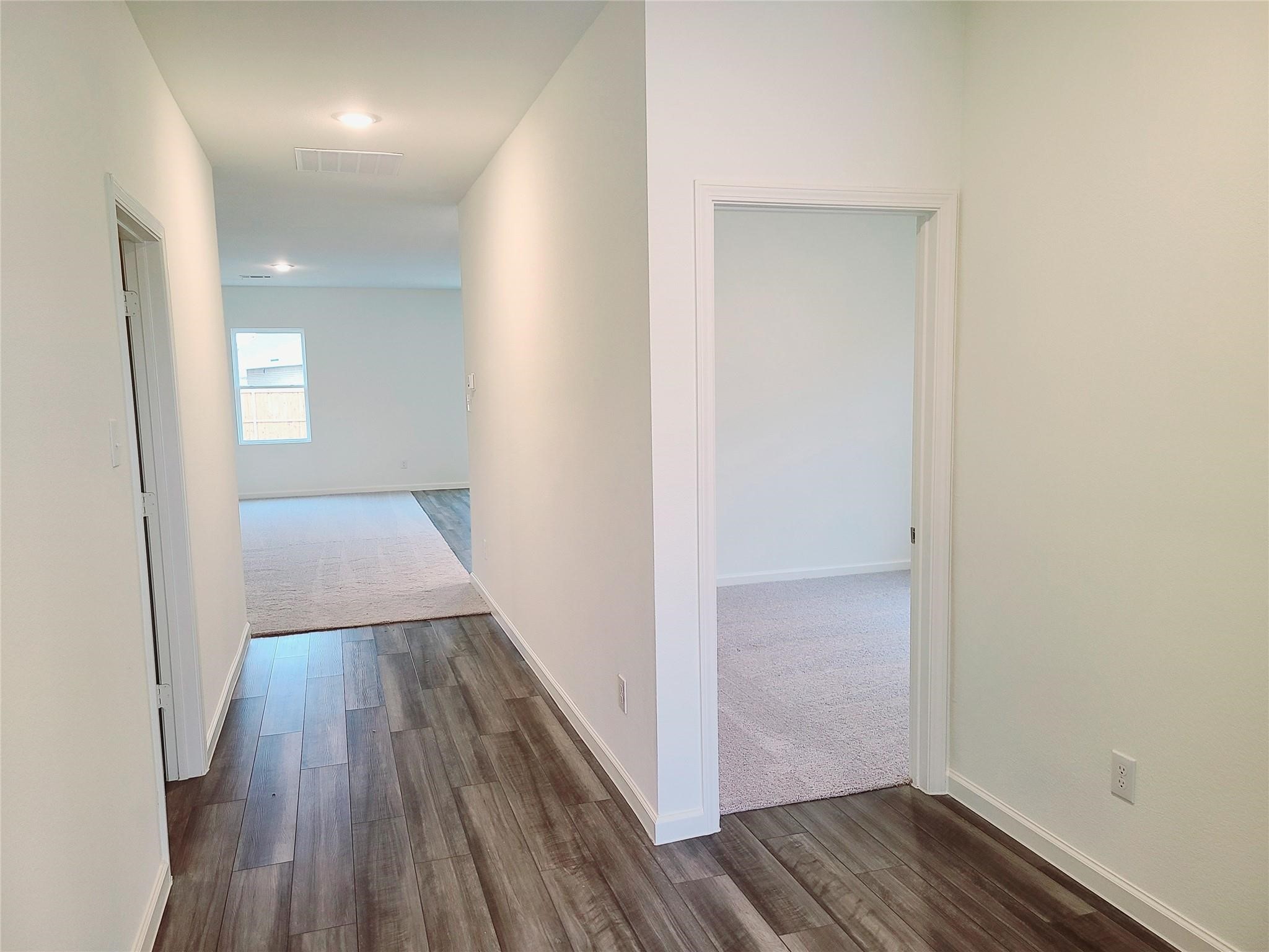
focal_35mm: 26
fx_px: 953
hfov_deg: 67.3
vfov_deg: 53.1
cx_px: 634
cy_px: 476
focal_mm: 5.4
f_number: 1.8
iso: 100
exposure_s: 1/60.2
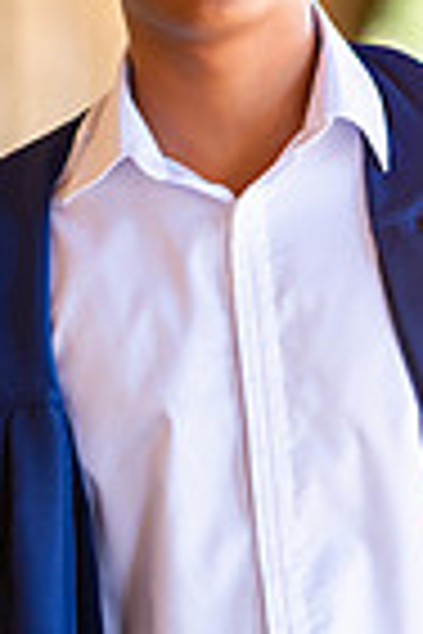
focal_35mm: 272
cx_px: 220
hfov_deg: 5.1
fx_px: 4794
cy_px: 459
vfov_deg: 7.6
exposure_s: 1/200
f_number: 2.8
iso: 64
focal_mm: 85
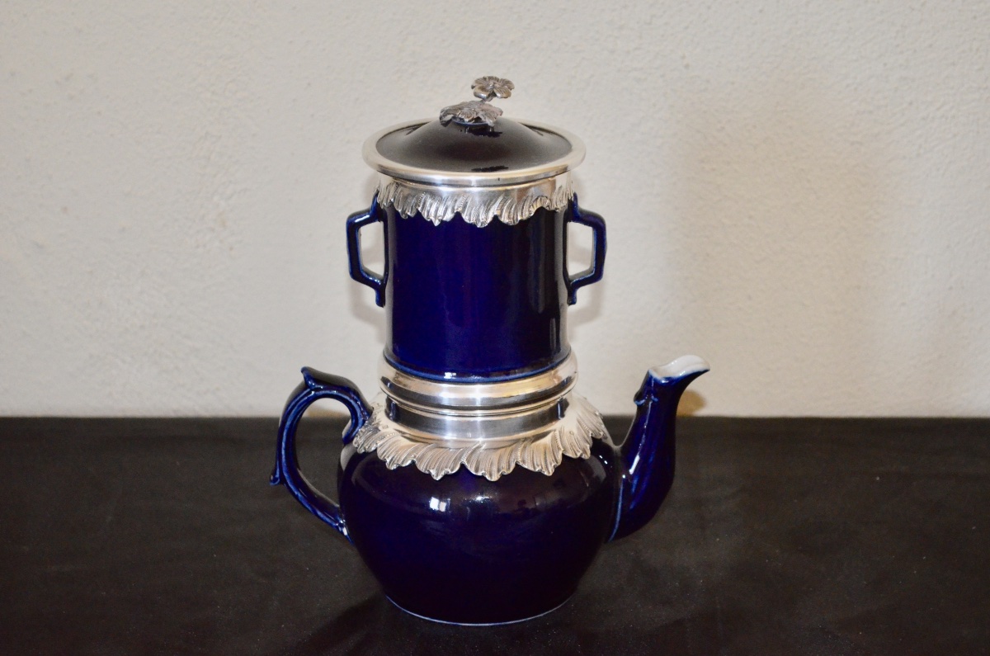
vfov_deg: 16.5
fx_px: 2264
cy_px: 328
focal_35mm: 82
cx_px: 495
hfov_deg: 24.7
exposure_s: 1/60
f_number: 5.6
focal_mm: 55
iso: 3200
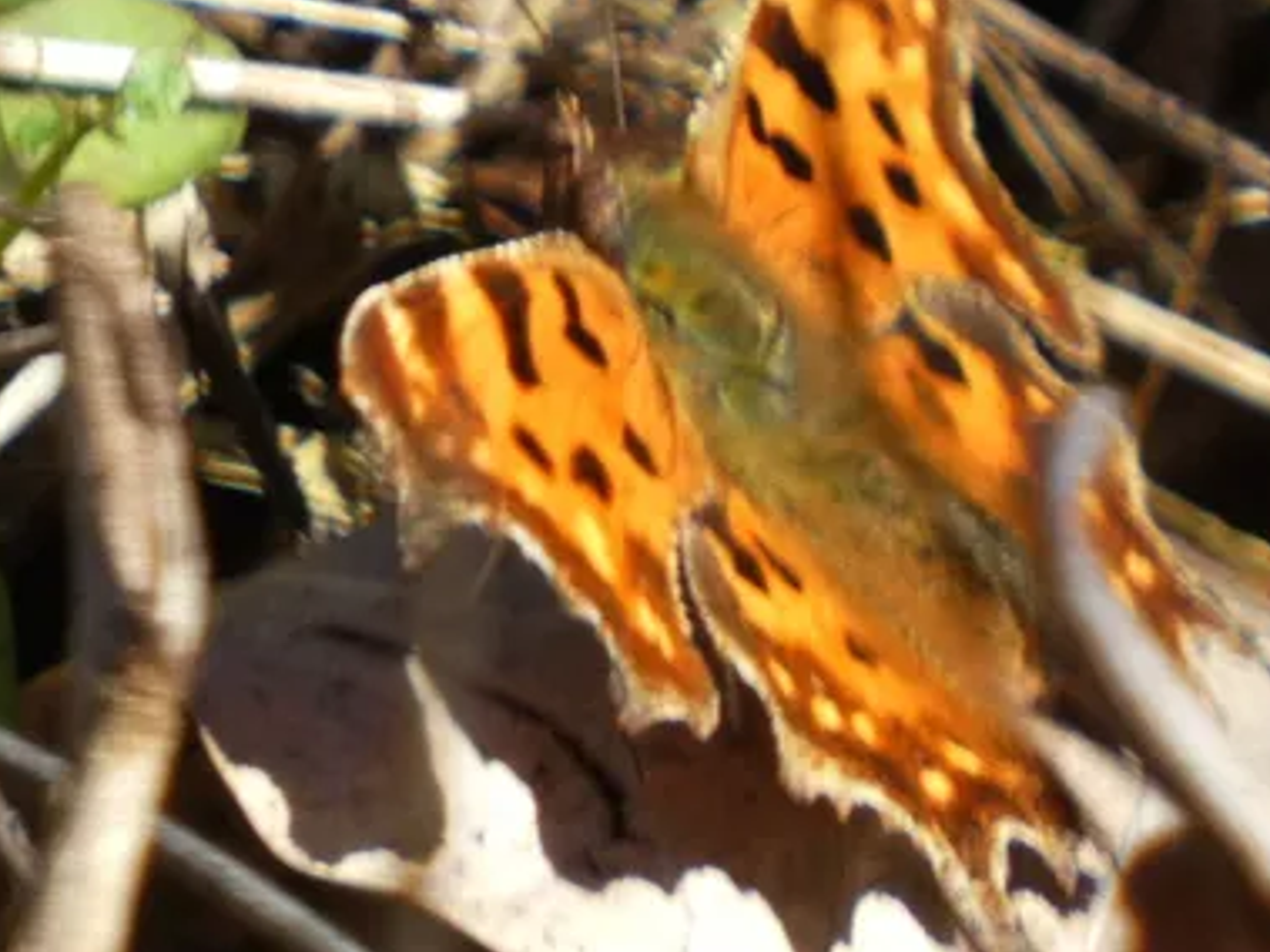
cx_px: 784
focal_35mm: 2027
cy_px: 288
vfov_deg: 0.7
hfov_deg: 1.0
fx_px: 74344
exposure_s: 1/125
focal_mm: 215
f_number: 5.9
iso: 125
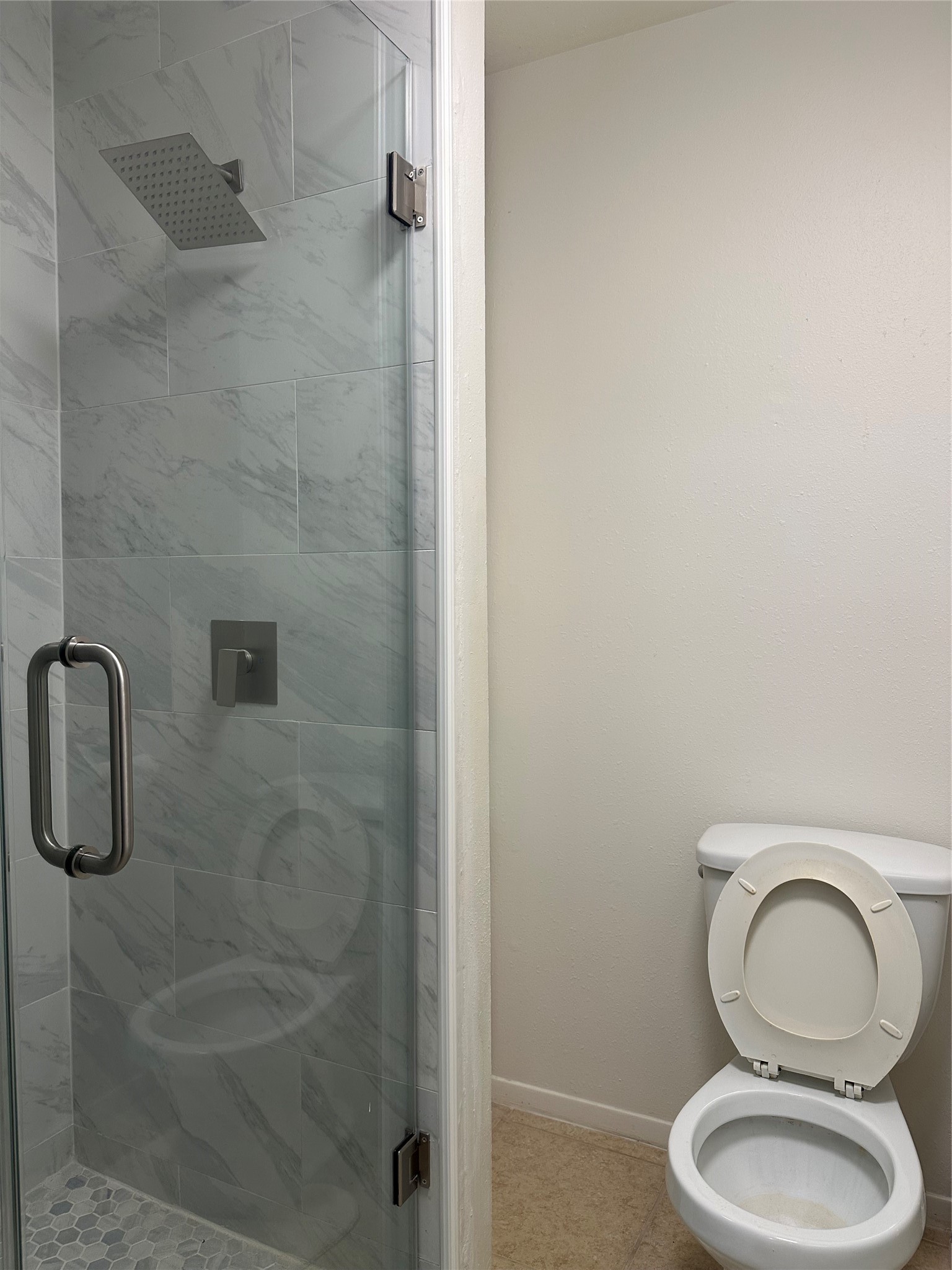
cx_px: 476
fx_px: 880
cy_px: 635
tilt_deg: -2.8
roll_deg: +0.1
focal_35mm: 24
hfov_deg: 56.8
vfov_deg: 71.6
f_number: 1.78
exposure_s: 1/120
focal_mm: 6.86
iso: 125
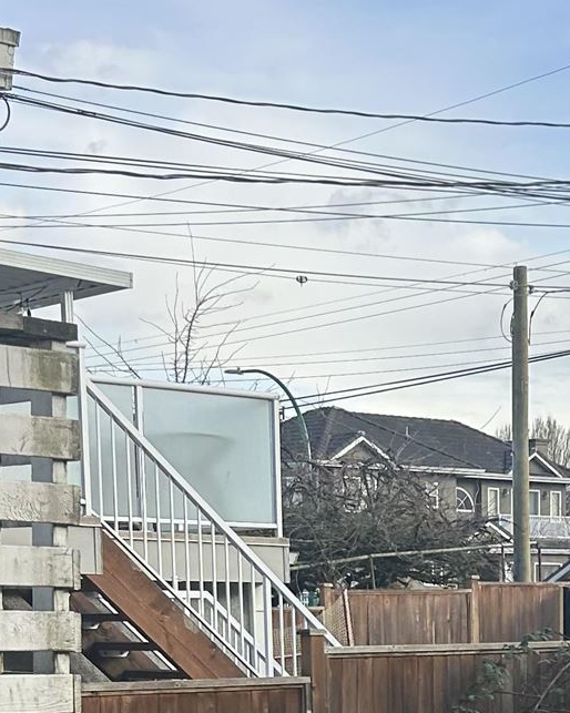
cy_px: 846
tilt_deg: -9.1
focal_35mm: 91
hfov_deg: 16.6
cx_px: 538
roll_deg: +1.8
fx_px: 1920
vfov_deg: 19.8
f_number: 1.5
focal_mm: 5.7
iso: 50
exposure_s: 1/1669
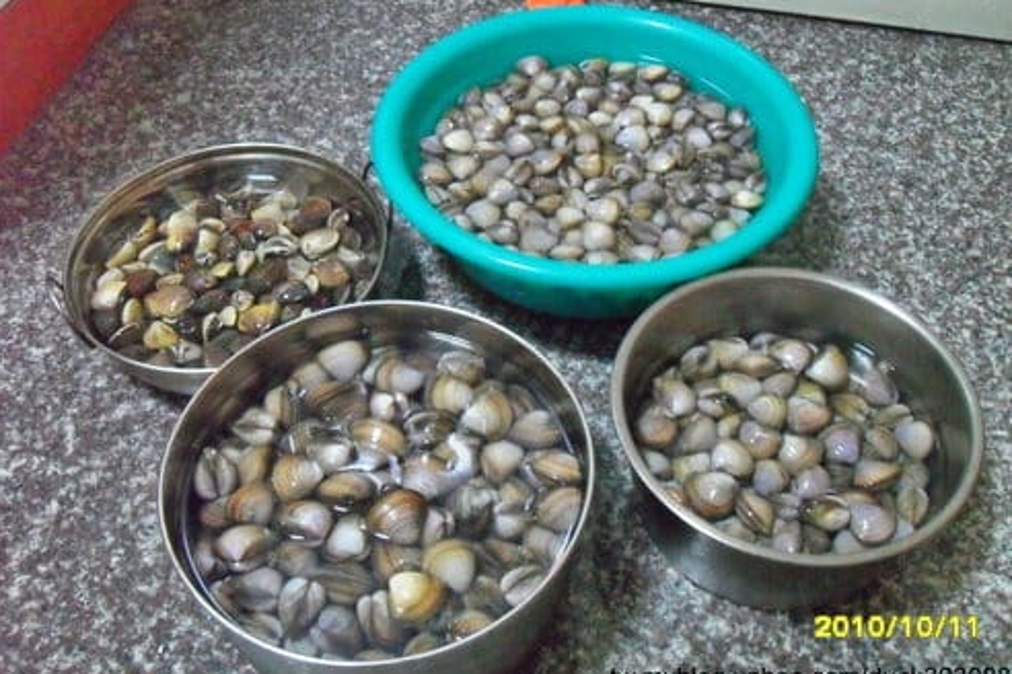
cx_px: 506
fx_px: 1040
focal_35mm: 37
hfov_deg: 51.9
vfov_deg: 35.9
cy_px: 315
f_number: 2.8
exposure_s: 1/15
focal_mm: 6.2
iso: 640
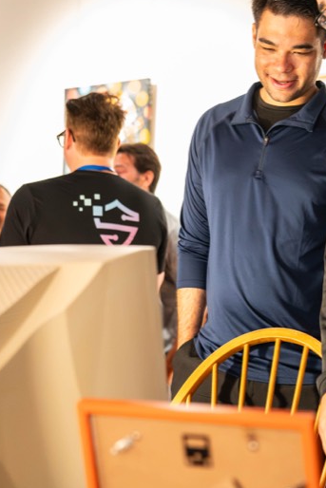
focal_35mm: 70
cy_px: 218
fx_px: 950
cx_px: 271
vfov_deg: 28.8
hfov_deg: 19.2
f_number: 2.2
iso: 12800
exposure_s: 1/320
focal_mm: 40
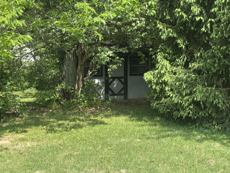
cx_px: 115
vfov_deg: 30.3
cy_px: 86
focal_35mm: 48
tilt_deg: -5.3
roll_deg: -0.5
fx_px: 319
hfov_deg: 39.7
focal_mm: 6.76
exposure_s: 1/952
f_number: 1.78
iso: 64
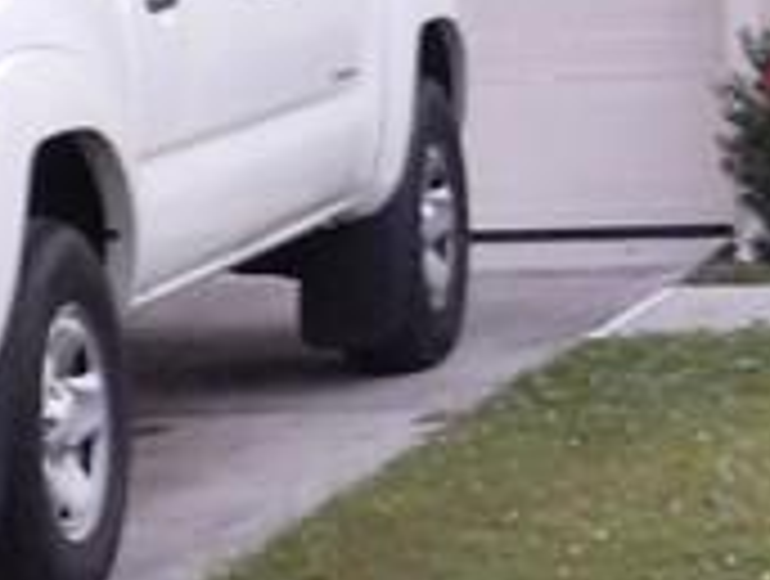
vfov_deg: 6.9
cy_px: 85
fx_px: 4793
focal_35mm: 215
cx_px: 1238
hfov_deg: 8.9
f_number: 3.5
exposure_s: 1/5
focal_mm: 6.3
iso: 800
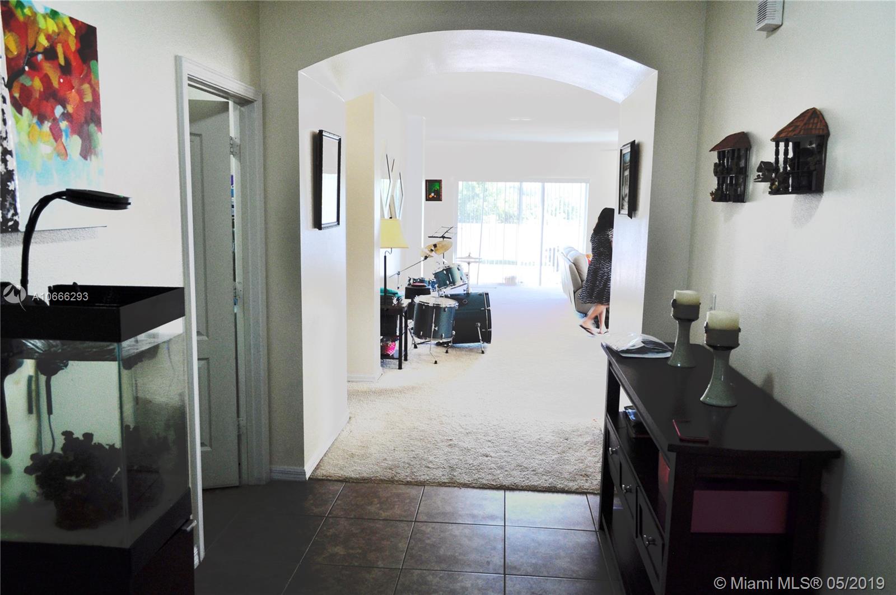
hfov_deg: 67.5
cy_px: 298
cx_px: 448
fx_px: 671
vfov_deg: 47.8
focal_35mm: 27
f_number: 7.1
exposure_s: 1/40
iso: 400
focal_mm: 18
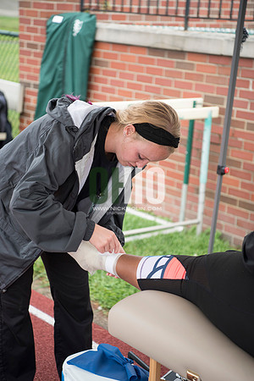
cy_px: 190
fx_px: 741
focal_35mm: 70
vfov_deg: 28.8
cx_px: 127
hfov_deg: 19.5
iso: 500
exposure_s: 1/200
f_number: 3.2
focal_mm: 70
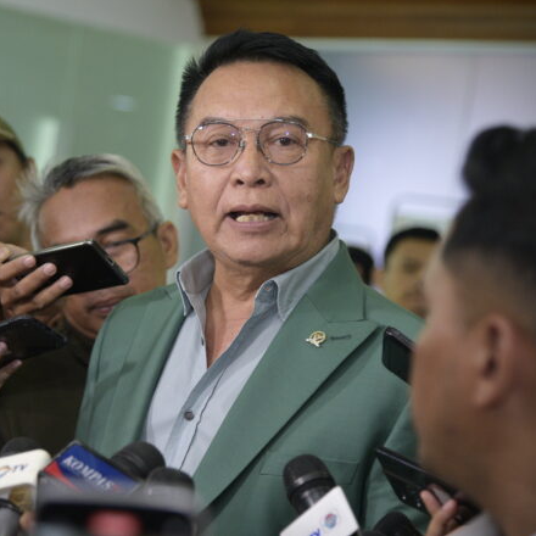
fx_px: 2067
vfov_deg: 14.8
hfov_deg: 14.8
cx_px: 186
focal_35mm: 118
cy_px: 267
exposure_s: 1/160
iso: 2000
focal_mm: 92
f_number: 4
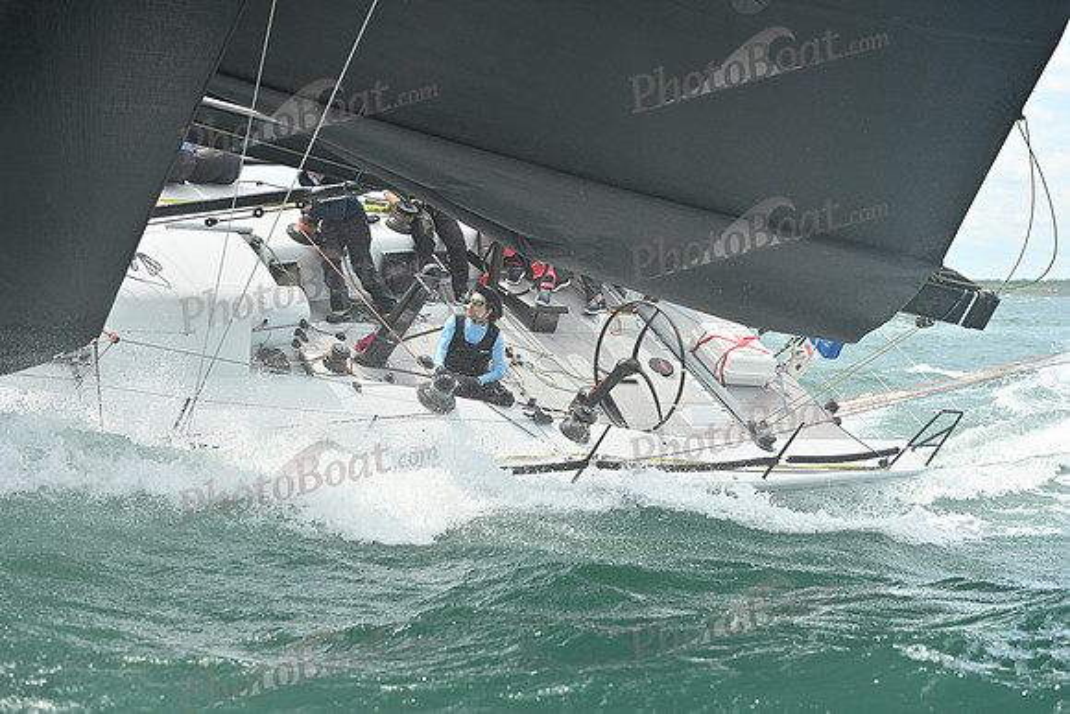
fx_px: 2081
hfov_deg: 28.8
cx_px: 535
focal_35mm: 70
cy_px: 357
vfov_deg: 19.5
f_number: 5
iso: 250
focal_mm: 70
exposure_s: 1/1250
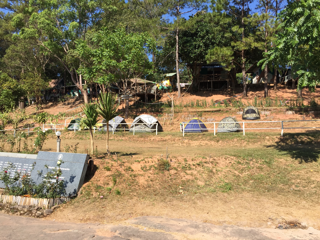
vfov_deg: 48.2
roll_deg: -2.3
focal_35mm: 29
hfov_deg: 61.7
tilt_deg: +1.6
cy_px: 120
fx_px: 268
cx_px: 160
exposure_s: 1/1319
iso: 32
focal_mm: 4.15
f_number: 2.2
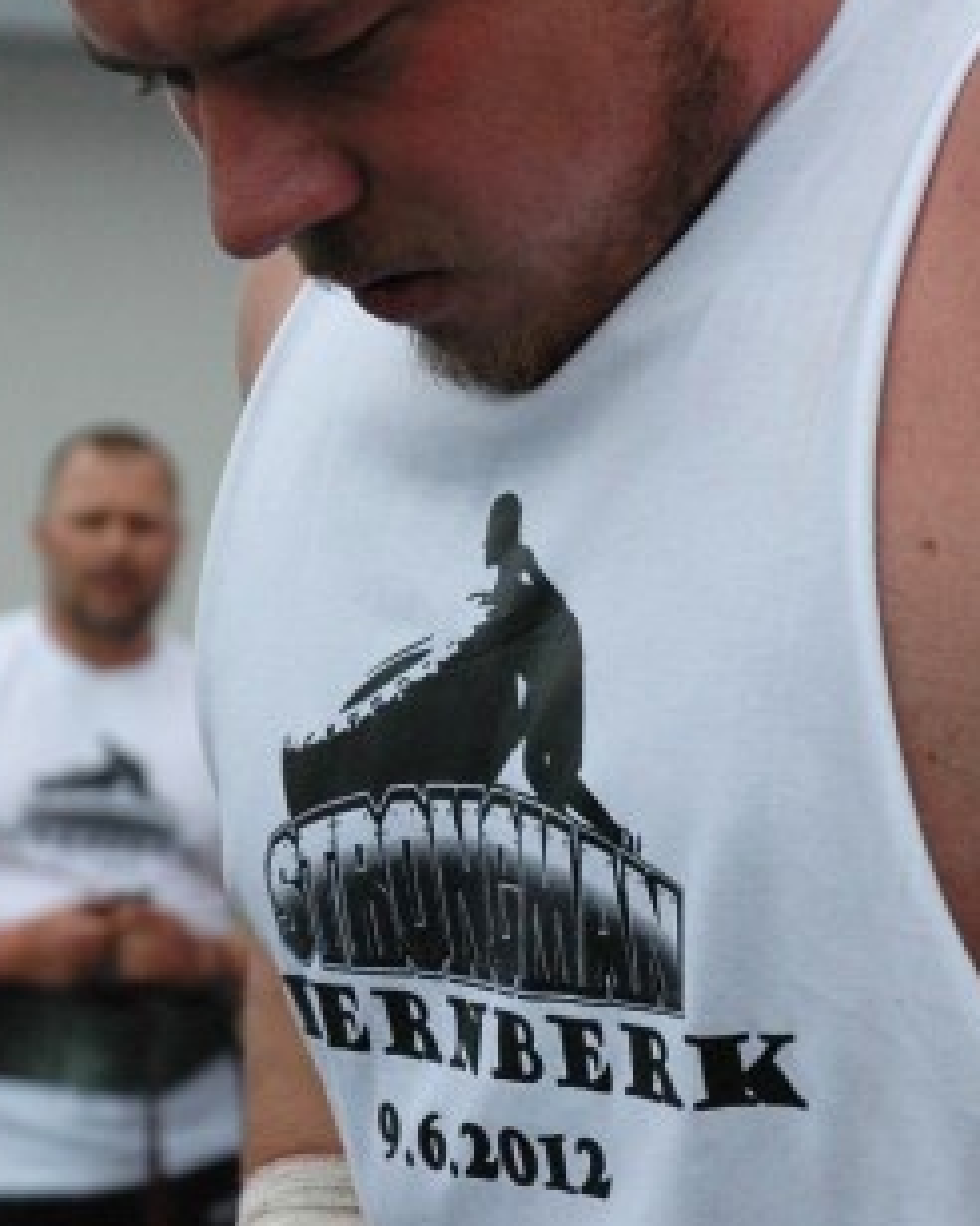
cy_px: 464
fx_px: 6097
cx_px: 773
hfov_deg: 9.2
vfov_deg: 11.5
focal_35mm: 168
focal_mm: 46
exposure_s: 1/2000
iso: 500
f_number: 5
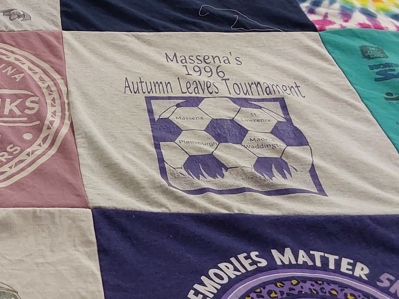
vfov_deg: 23.3
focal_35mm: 63
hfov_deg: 28.9
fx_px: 726
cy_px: 132
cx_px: 6
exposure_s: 1/60
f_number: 1.9
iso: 100
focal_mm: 2.91
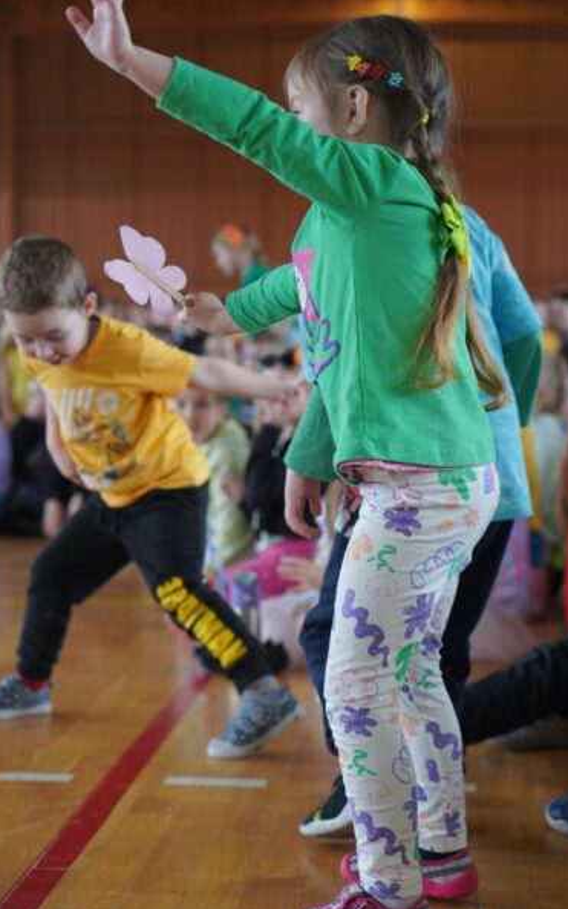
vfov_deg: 29.8
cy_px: 456
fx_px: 1710
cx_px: 294
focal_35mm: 69
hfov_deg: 18.9
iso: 2000
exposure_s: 1/160
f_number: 4
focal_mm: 67
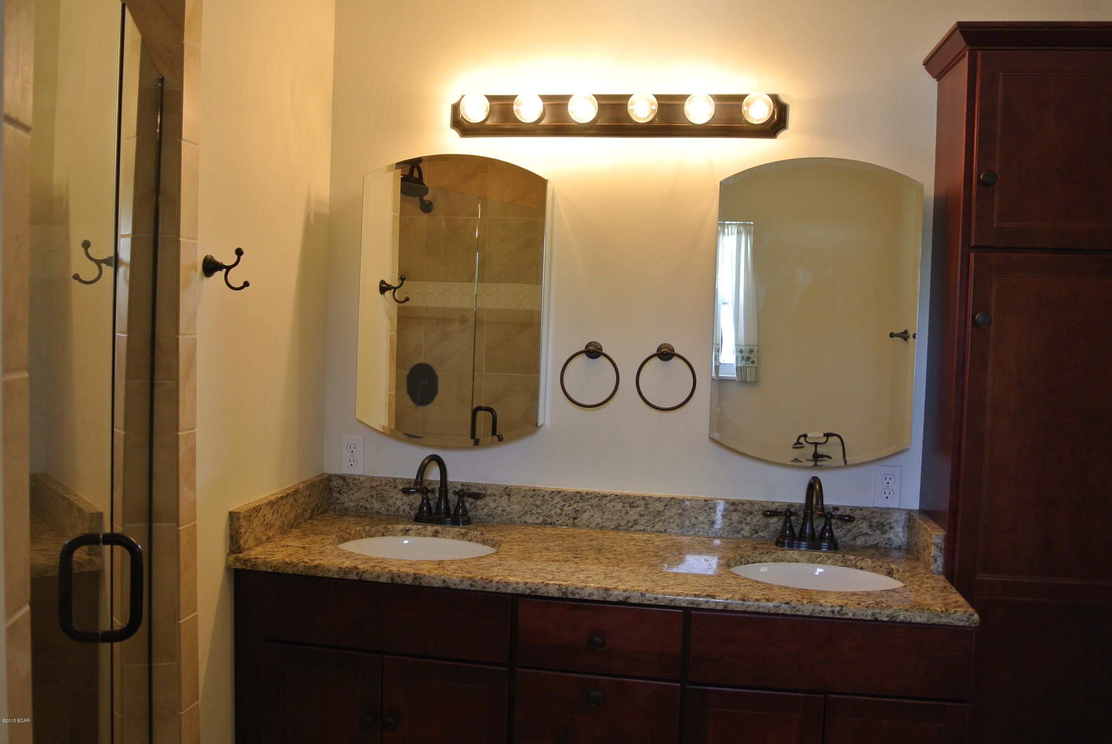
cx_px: 556
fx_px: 928
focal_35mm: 30
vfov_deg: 43.7
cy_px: 372
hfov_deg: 61.9
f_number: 3.5
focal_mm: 11.4
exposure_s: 1/25
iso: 180
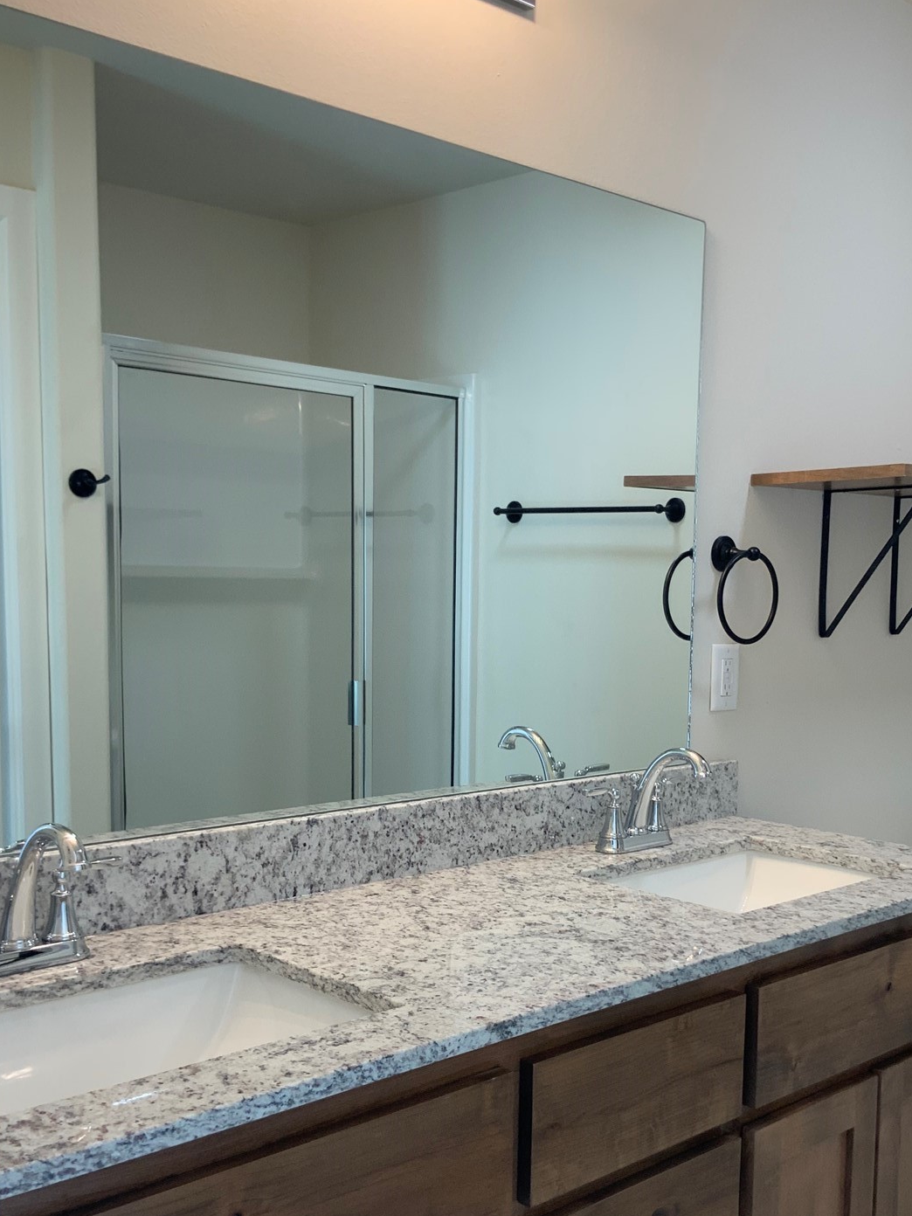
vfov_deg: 46.6
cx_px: 582
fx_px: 1405
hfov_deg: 35.7
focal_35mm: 40
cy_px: 725
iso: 64
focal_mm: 3
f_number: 1.8
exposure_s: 1/120
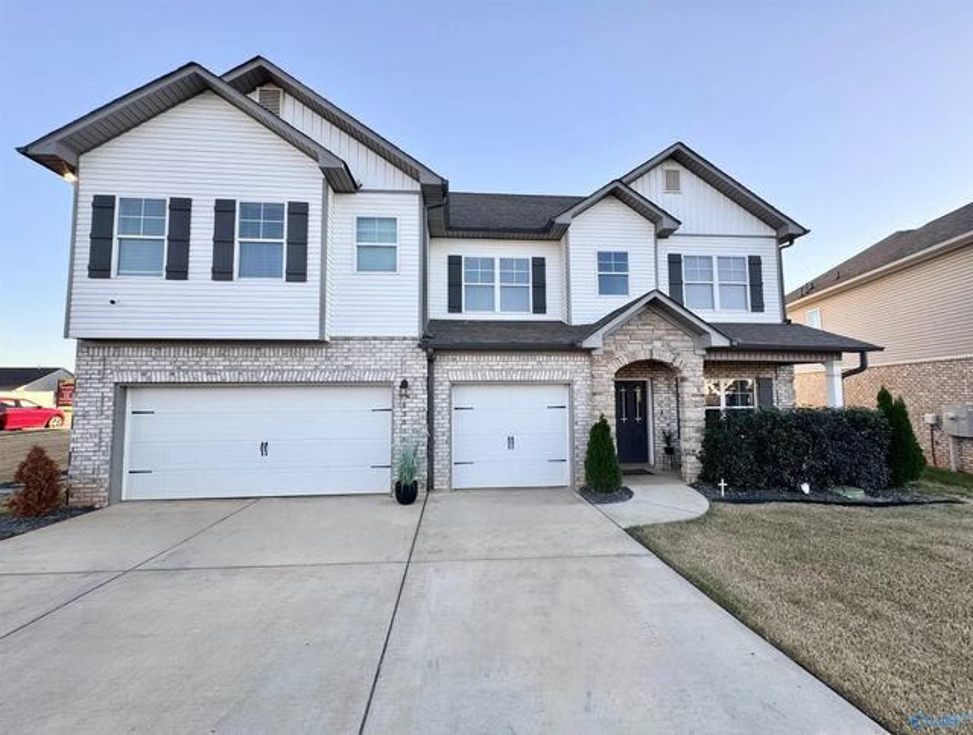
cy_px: 368
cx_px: 486
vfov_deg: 85.9
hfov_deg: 101.9
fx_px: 394
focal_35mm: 14
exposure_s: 1/238
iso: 40
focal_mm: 2.22
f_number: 2.2
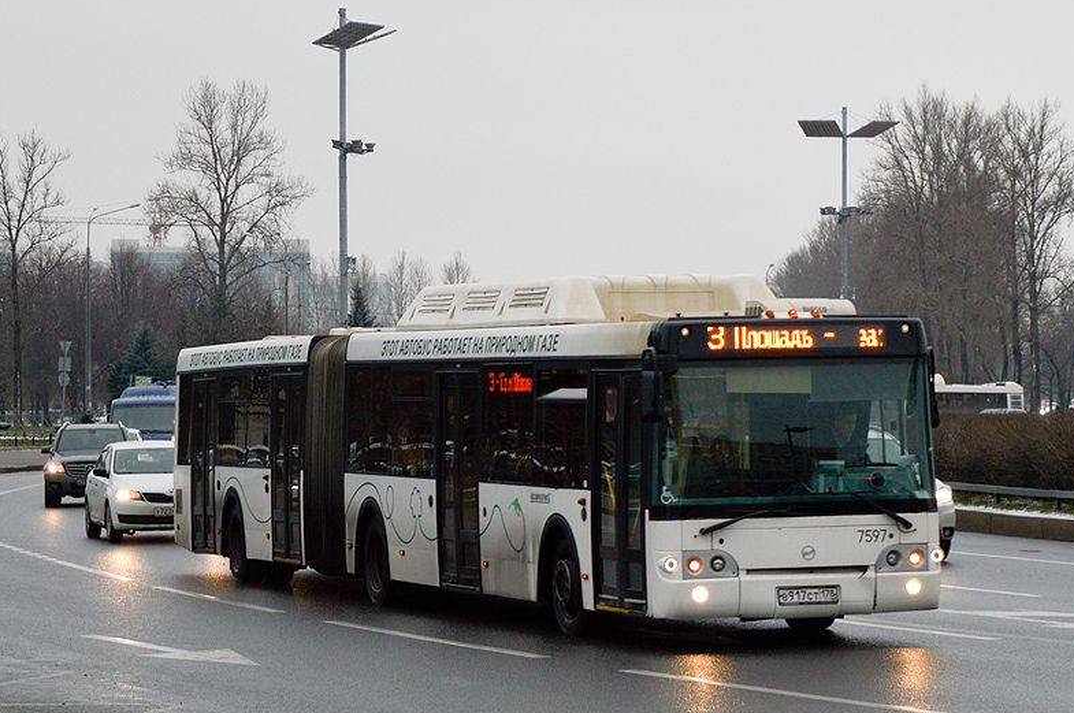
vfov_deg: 12.4
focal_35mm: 110
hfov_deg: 18.6
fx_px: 3277
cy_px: 250
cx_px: 557
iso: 200
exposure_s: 1/250
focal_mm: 48
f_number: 5.3
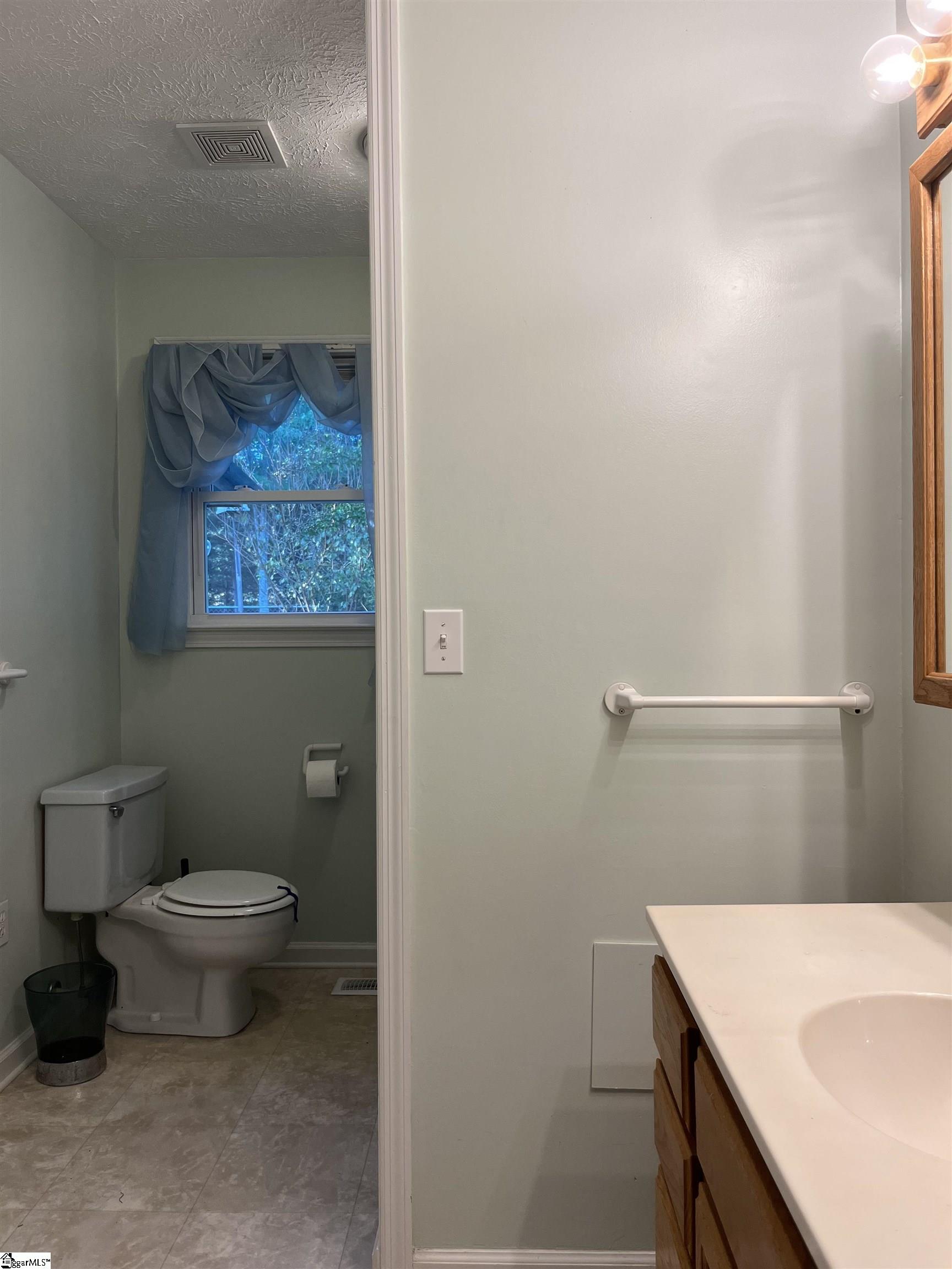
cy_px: 634
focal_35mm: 26
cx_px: 476
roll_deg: +0.4
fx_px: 953
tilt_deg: -0.4
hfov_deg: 53.1
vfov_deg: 67.3
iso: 80
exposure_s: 1/120
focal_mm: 5.1
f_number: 1.6
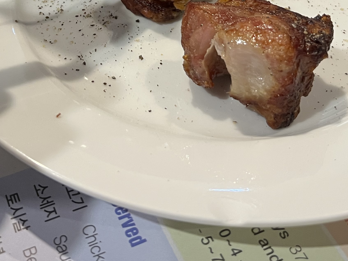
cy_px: -38
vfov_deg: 22.1
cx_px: 125
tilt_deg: -39.5
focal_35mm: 62
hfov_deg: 31.0
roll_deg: +0.3
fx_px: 623
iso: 160
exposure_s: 1/60
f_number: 1.6
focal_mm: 5.1
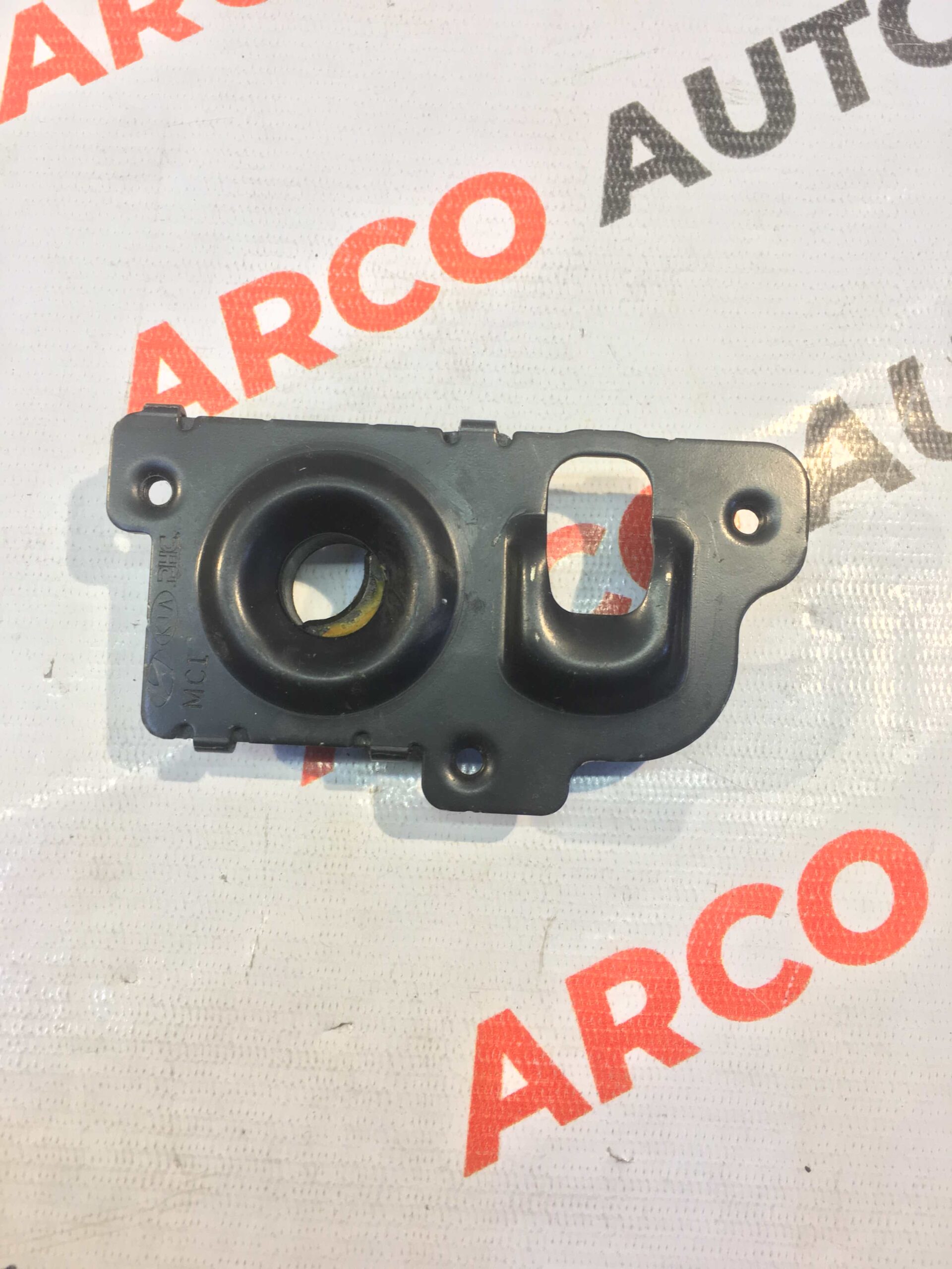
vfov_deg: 61.7
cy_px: 634
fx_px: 1063
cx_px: 476
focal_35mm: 29
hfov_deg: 48.2
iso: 50
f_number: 2.2
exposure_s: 1/33
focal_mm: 4.15
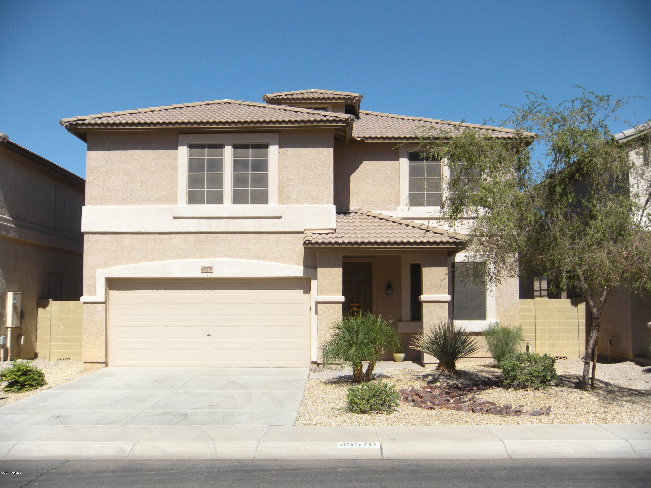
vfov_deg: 32.9
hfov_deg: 42.9
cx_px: 326
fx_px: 827
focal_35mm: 44
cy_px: 244
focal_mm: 7.4
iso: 89
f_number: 4
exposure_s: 1/1022
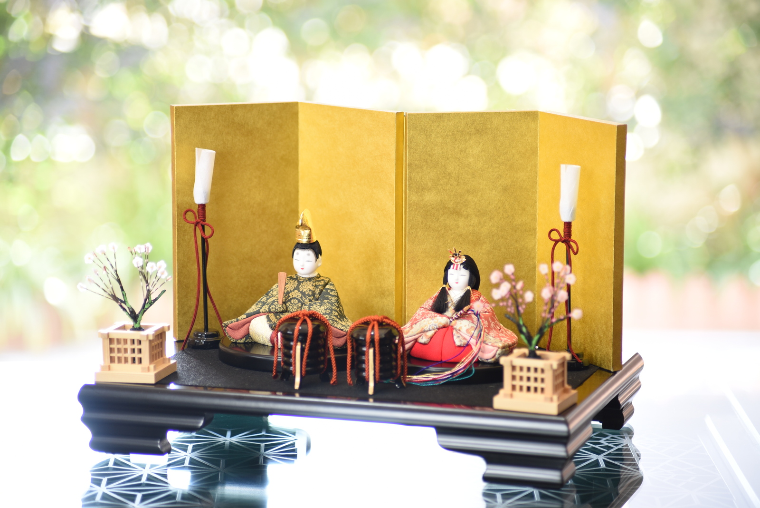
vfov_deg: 13.1
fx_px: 2217
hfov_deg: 19.4
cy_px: 254
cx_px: 380
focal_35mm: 105
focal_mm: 105
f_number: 4.5
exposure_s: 1/30
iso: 400
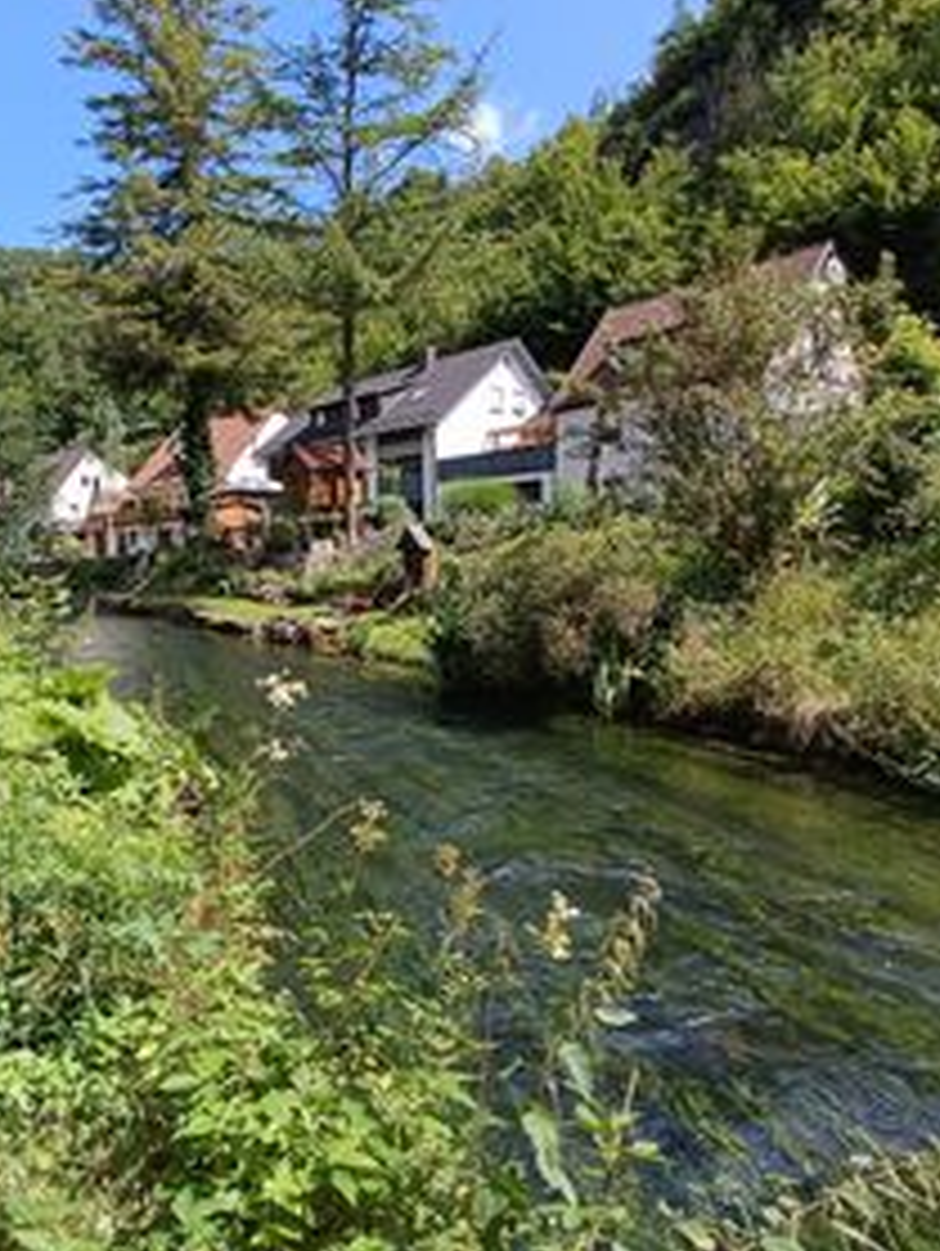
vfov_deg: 73.9
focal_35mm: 23
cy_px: 644
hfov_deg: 57.8
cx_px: 324
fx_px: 831
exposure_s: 1/478
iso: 50
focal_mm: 1.66
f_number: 2.2
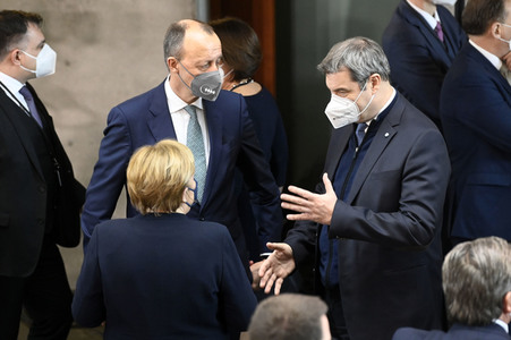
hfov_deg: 10.3
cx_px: 256
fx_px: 2837
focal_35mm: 200
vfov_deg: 6.9
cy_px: 170
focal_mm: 200
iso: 8000
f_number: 4
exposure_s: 1/250
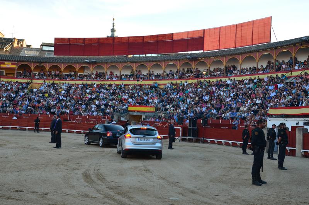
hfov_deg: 41.2
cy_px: 102
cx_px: 154
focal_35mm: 48
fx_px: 411
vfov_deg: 28.0
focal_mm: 32
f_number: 8
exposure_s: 1/50
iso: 250
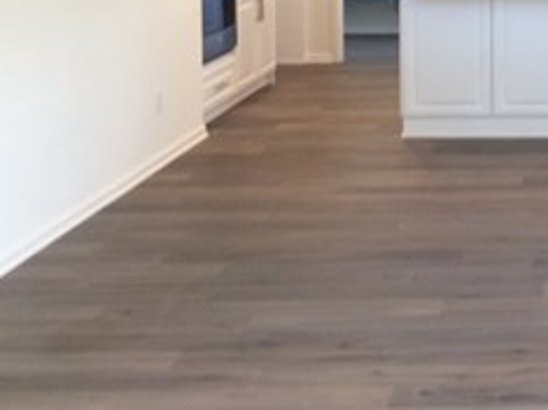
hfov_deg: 22.8
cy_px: -63
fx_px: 1250
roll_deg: +0.0
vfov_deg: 17.9
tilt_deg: -5.3
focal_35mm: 79
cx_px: 653
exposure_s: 1/30
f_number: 2.2
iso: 80
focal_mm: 4.15
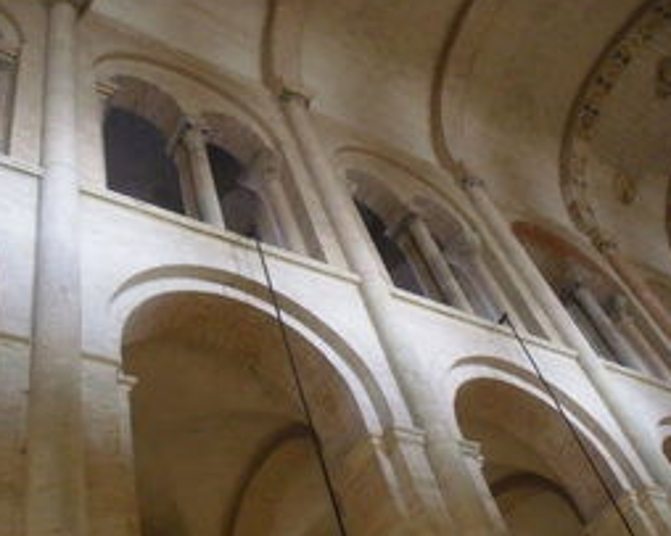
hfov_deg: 42.9
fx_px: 854
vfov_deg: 34.8
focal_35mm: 43
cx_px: 346
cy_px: 322
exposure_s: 1/30
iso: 400
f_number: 2.6
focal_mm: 4.65
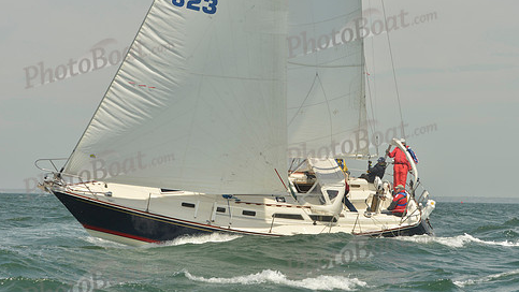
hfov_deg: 24.2
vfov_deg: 13.7
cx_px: 231
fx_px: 1211
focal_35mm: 88
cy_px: 101
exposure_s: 1/1250
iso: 200
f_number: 7.1
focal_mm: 70
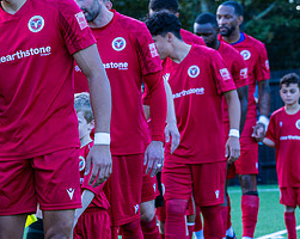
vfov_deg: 4.8
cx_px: -67
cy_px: 202
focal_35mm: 319
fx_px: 2828
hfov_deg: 6.0
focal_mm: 84
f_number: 5
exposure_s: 1/200
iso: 200
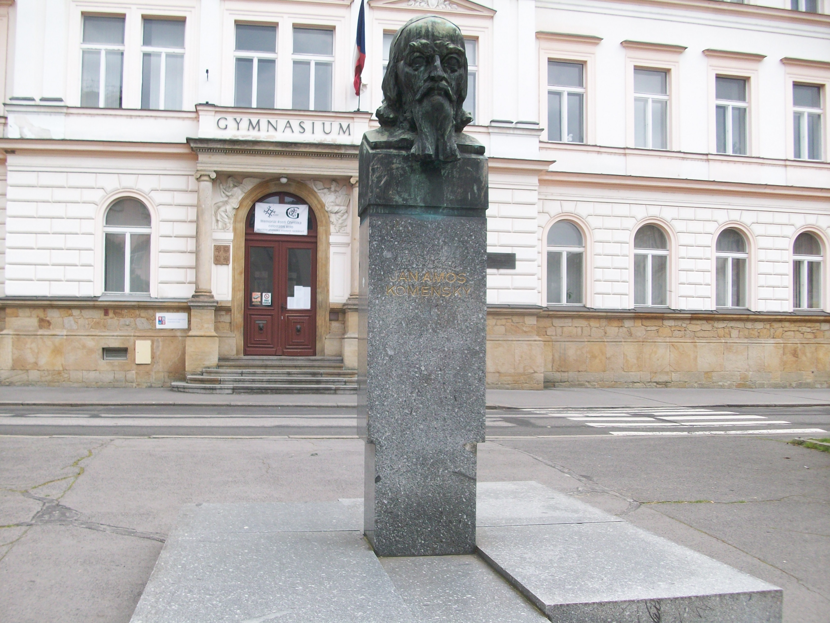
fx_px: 815
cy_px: 312
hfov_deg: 54.0
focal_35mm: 34
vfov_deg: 41.8
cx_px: 415
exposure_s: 1/307
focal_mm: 5.7
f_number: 2.8
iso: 64
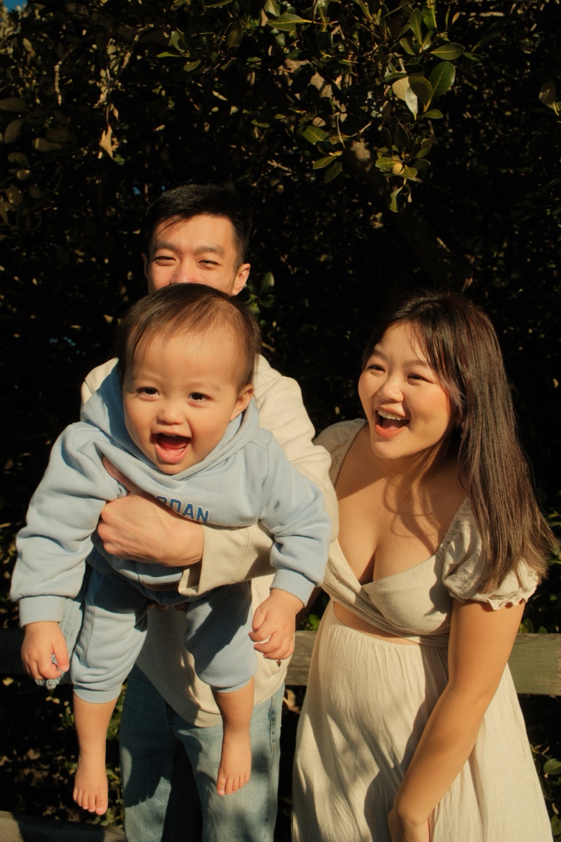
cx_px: 280
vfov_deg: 54.4
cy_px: 421
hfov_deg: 37.8
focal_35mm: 35
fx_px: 818
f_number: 4.5
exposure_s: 1/4400
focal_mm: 23
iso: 500
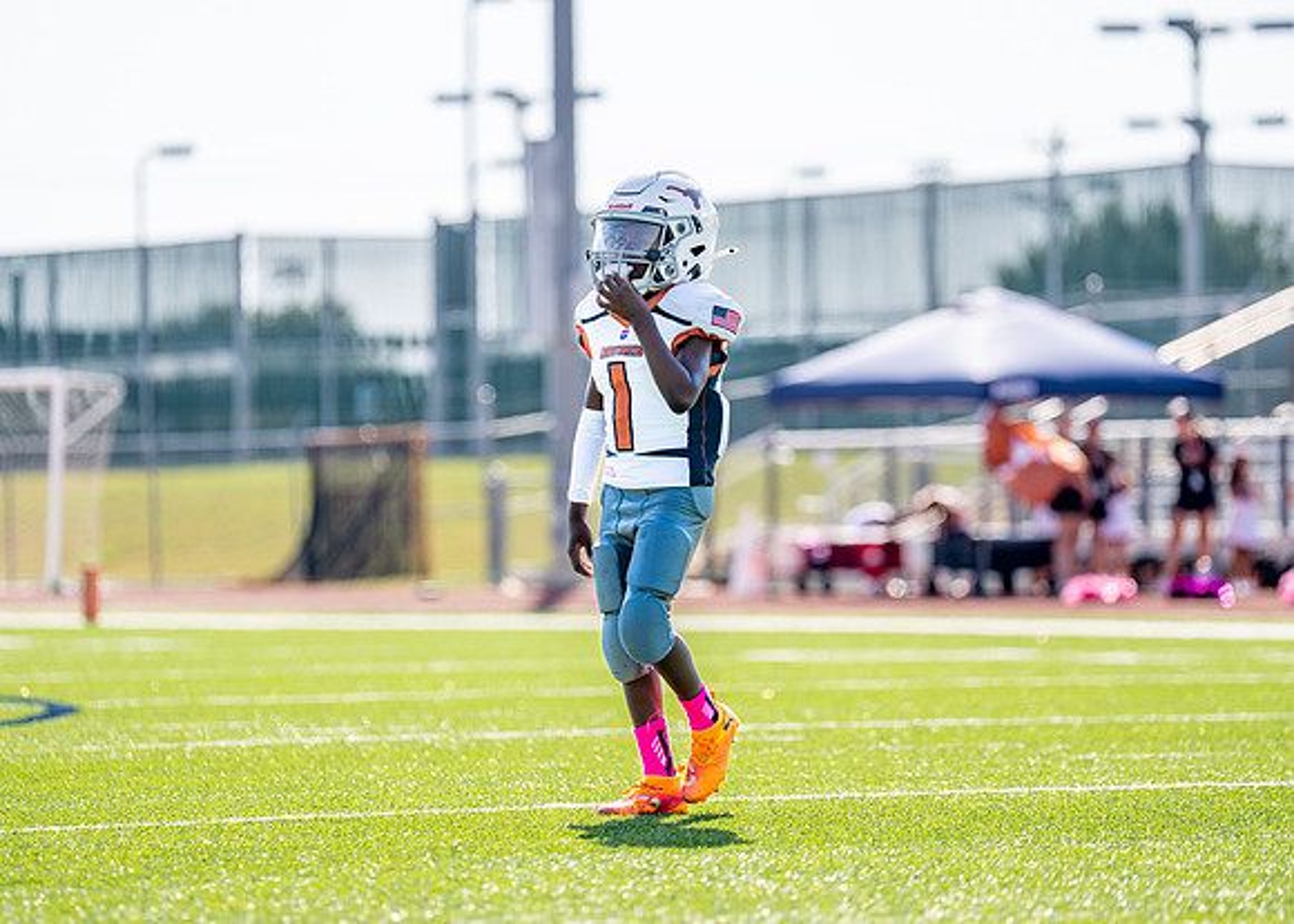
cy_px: 441
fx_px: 6812
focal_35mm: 185
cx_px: 658
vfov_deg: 7.8
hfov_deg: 10.9
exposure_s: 1/1250
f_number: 2.8
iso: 100
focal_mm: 158
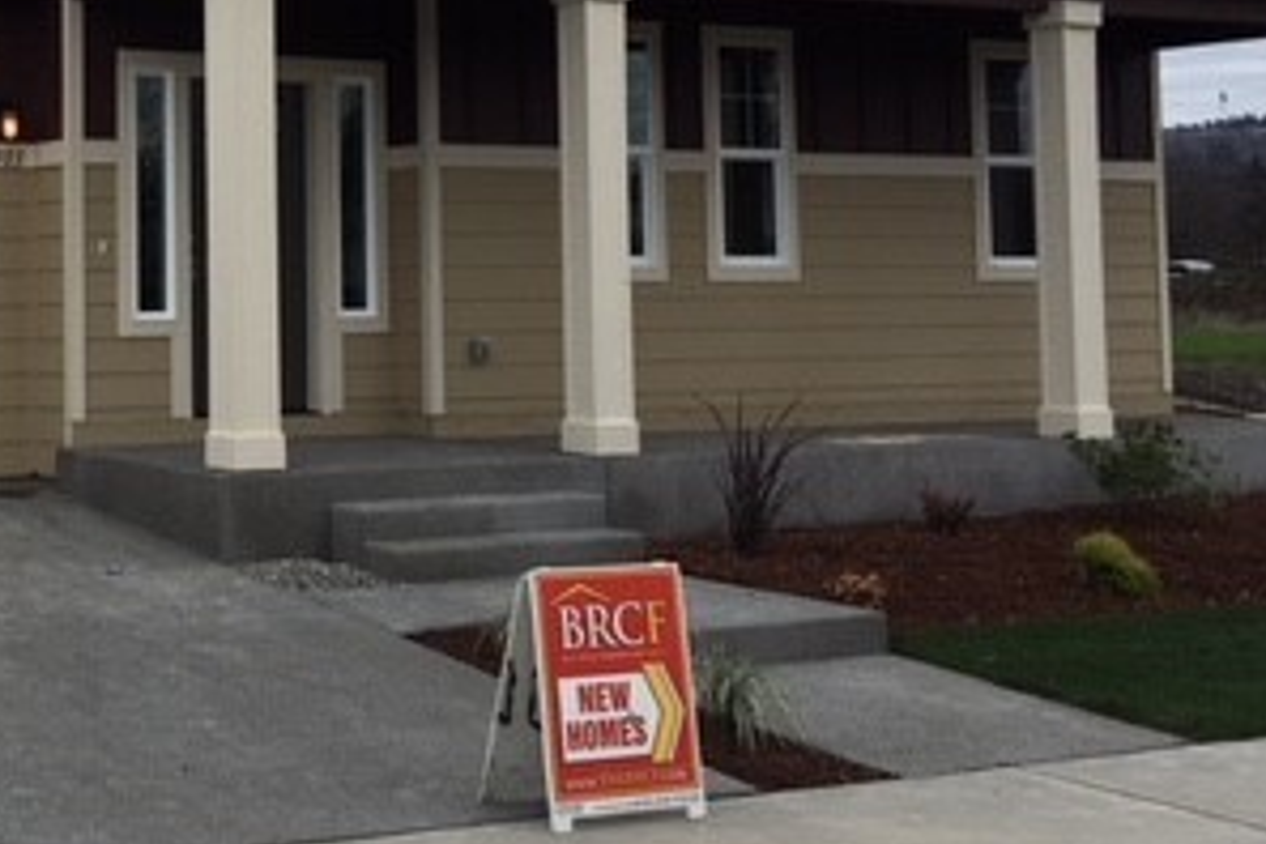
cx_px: 107
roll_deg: +0.5
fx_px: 2286
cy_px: 132
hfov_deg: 29.6
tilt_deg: +4.0
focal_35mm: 65
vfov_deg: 20.6
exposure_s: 1/1026
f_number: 2.2
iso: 25
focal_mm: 4.15
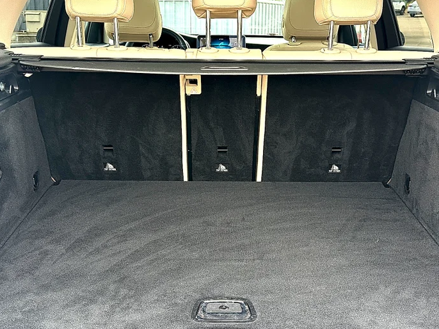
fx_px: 621
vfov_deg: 29.7
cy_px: 165
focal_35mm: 49
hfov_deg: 38.9
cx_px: 223
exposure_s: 1/163
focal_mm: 6.86
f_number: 1.78
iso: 80
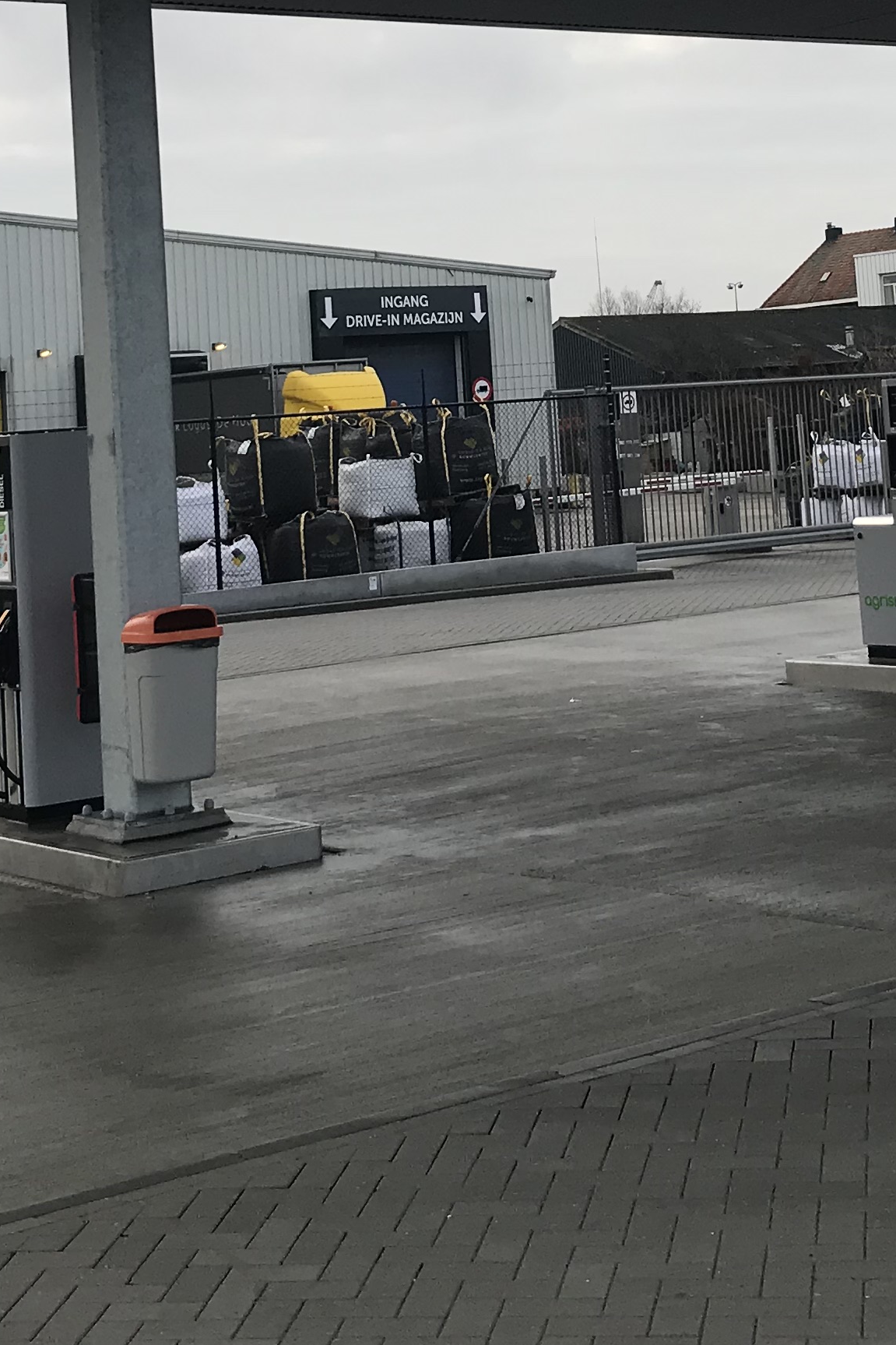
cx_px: 575
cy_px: 204
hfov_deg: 20.0
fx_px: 2539
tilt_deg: +4.6
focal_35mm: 68
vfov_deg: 28.8
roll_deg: +3.3
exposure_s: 1/577
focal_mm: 3.99
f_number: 1.8
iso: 20
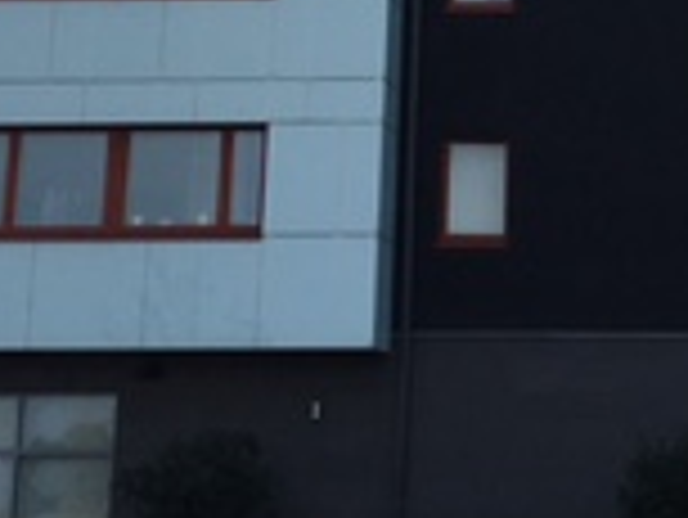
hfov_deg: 16.0
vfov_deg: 11.9
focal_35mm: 121
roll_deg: -0.1
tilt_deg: +14.6
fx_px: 2407
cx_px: 684
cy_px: -189
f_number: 2.2
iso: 25
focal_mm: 4.15
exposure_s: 1/1923
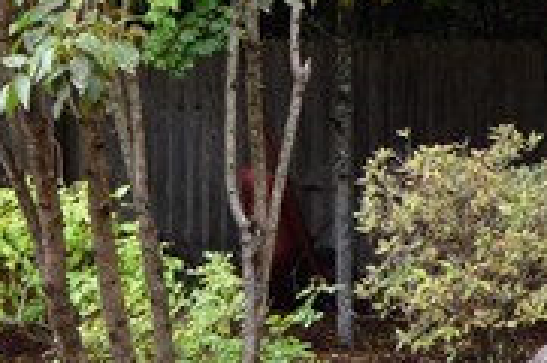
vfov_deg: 8.2
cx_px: 107
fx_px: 2457
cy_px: -281
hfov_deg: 12.6
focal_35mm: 162
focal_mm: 18
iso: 360
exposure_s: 1/125
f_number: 5.6
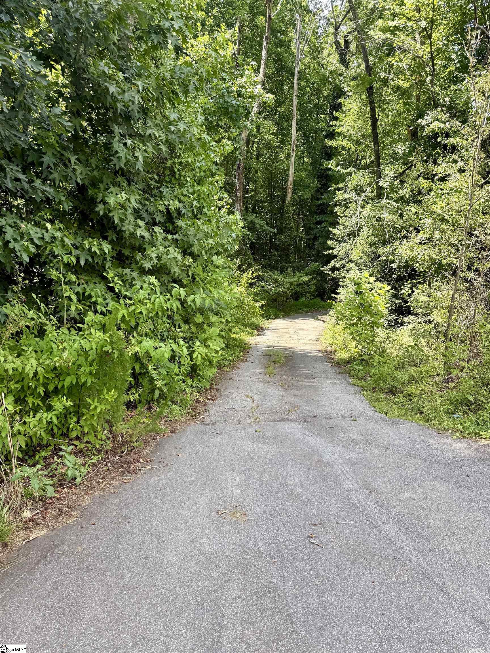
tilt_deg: -13.8
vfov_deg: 71.6
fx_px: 453
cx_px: 245
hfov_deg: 56.8
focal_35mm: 24
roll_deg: -2.5
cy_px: 326
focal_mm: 6.76
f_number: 1.78
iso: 80
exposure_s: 1/528
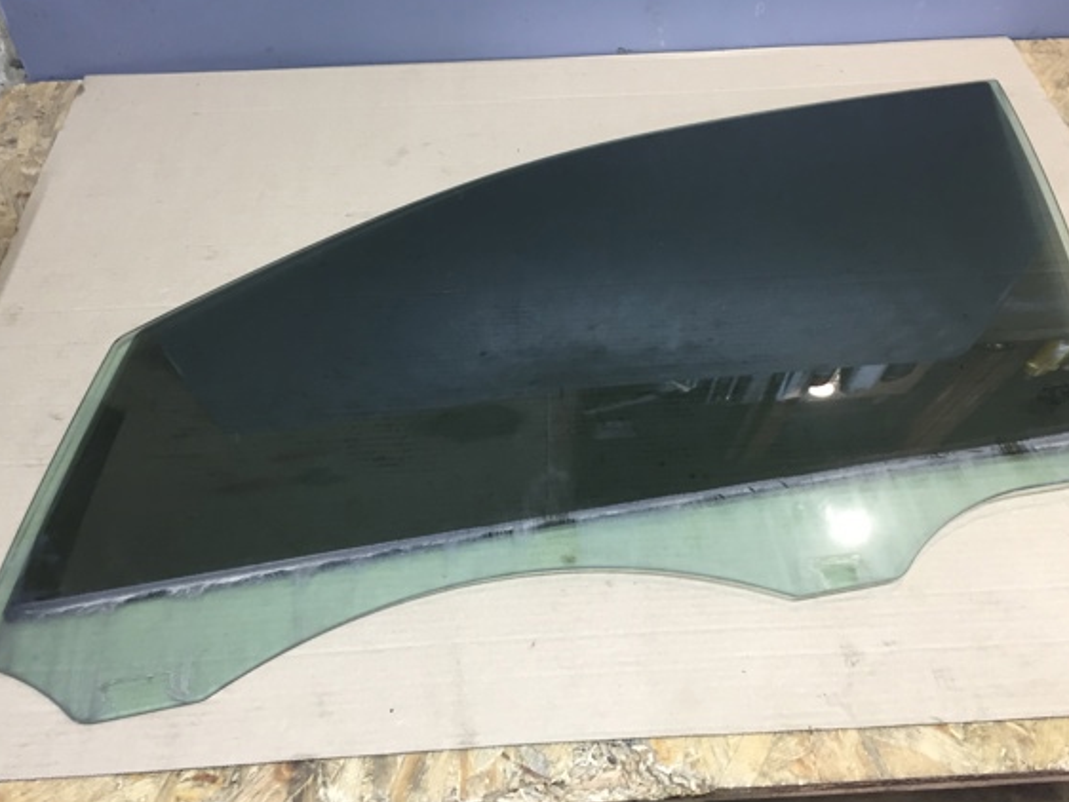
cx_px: 557
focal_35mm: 33
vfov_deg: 43.0
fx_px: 1020
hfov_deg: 55.3
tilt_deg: -49.8
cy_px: 374
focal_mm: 4.15
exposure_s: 1/33
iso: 100
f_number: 2.2
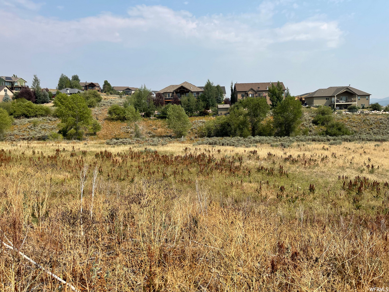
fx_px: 292
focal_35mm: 26
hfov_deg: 67.3
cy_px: 146
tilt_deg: -7.7
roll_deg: +1.7
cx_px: 194
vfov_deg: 53.1
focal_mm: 5.1
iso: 32
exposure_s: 1/4202
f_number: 1.6
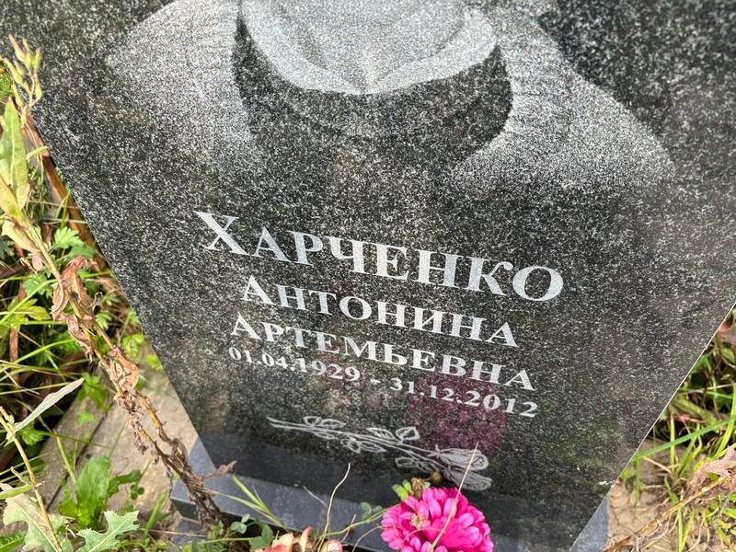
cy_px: 276
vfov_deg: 53.1
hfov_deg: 67.3
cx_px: 368
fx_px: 553
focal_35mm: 26
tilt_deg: -48.2
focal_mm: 5.96
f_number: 1.6
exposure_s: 1/270
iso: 50
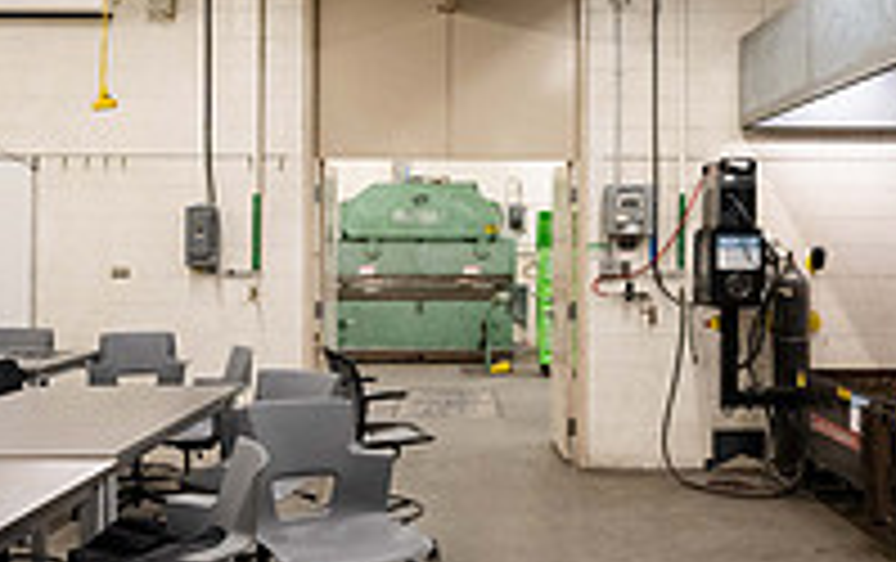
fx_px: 1051
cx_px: 464
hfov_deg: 46.1
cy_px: 245
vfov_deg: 29.9
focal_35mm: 43
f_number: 9
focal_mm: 14.5
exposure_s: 1/100
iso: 2000
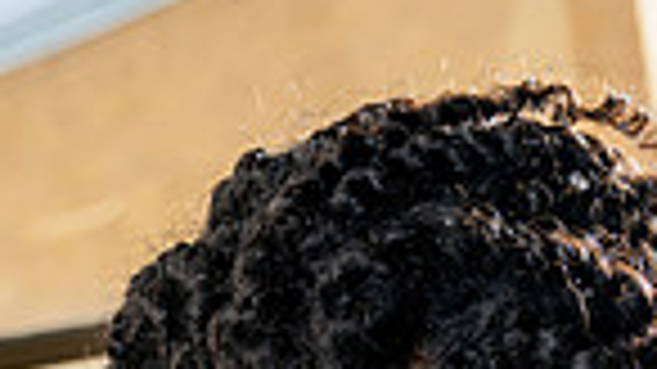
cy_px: 954
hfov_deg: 19.4
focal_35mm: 110
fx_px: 1916
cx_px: 410
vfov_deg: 9.5
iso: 400
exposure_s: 1/250
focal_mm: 34
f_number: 4.5
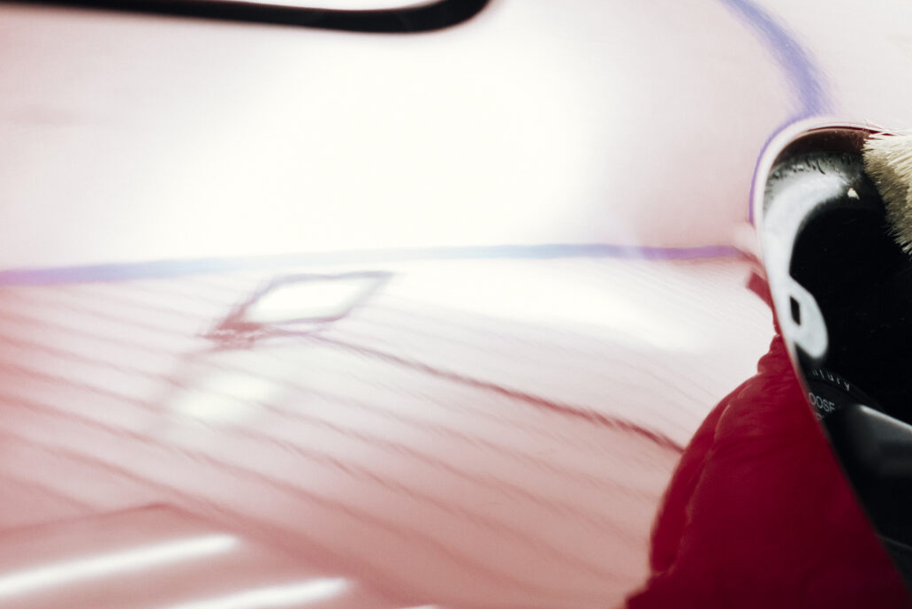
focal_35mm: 124
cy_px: 373
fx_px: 3142
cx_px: 863
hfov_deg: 16.2
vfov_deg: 11.1
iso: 400
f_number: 5
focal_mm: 50
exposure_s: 1/160
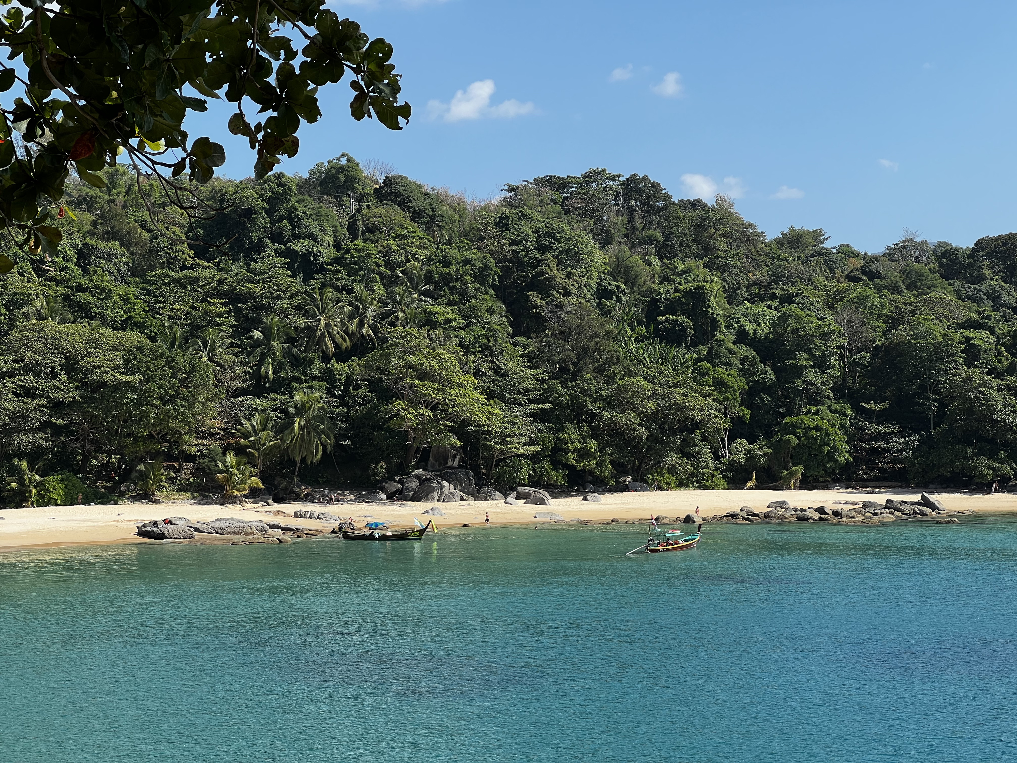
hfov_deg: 25.3
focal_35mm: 77
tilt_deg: +2.9
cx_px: 508
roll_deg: +1.3
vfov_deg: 19.1
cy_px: 382
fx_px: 2262
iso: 32
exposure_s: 1/552
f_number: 2.8
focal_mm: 9
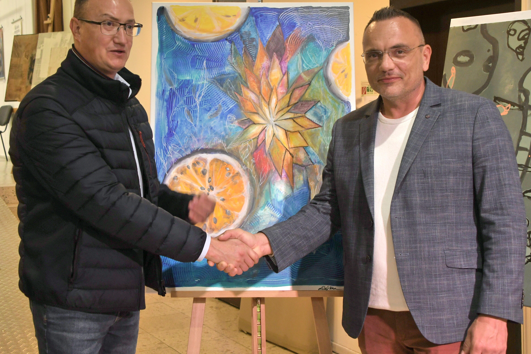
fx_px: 855
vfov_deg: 23.4
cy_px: 148
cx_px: 268
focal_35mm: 58
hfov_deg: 34.5
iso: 800
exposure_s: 1/60
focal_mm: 32
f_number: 7.1
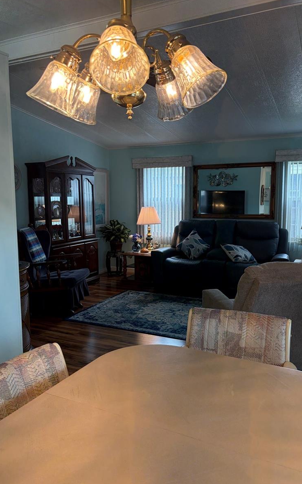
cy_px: 241
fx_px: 369
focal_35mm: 28
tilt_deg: -5.8
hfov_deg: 44.5
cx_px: 157
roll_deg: +0.1
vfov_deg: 66.5
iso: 125
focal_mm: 5.96
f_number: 1.6
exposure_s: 1/129
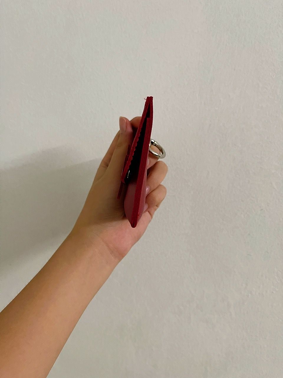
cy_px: 189
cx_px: 142
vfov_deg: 69.4
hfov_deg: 54.9
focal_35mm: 25
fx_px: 273
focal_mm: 5.1
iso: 250
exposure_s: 1/50
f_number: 1.6
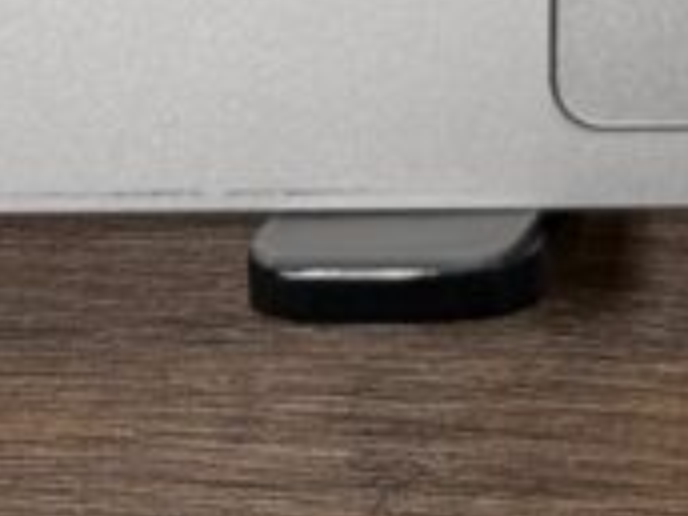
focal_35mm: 167
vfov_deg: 7.4
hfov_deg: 10.7
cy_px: -1240
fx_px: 3319
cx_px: 1432
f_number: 1.78
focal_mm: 6.76
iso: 80
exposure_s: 1/100
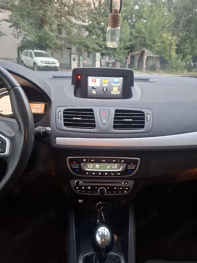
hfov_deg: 58.9
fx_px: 175
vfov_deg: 73.9
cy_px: 132
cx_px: 98
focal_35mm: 23
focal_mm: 5.54
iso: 400
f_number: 1.8
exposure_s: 1/25
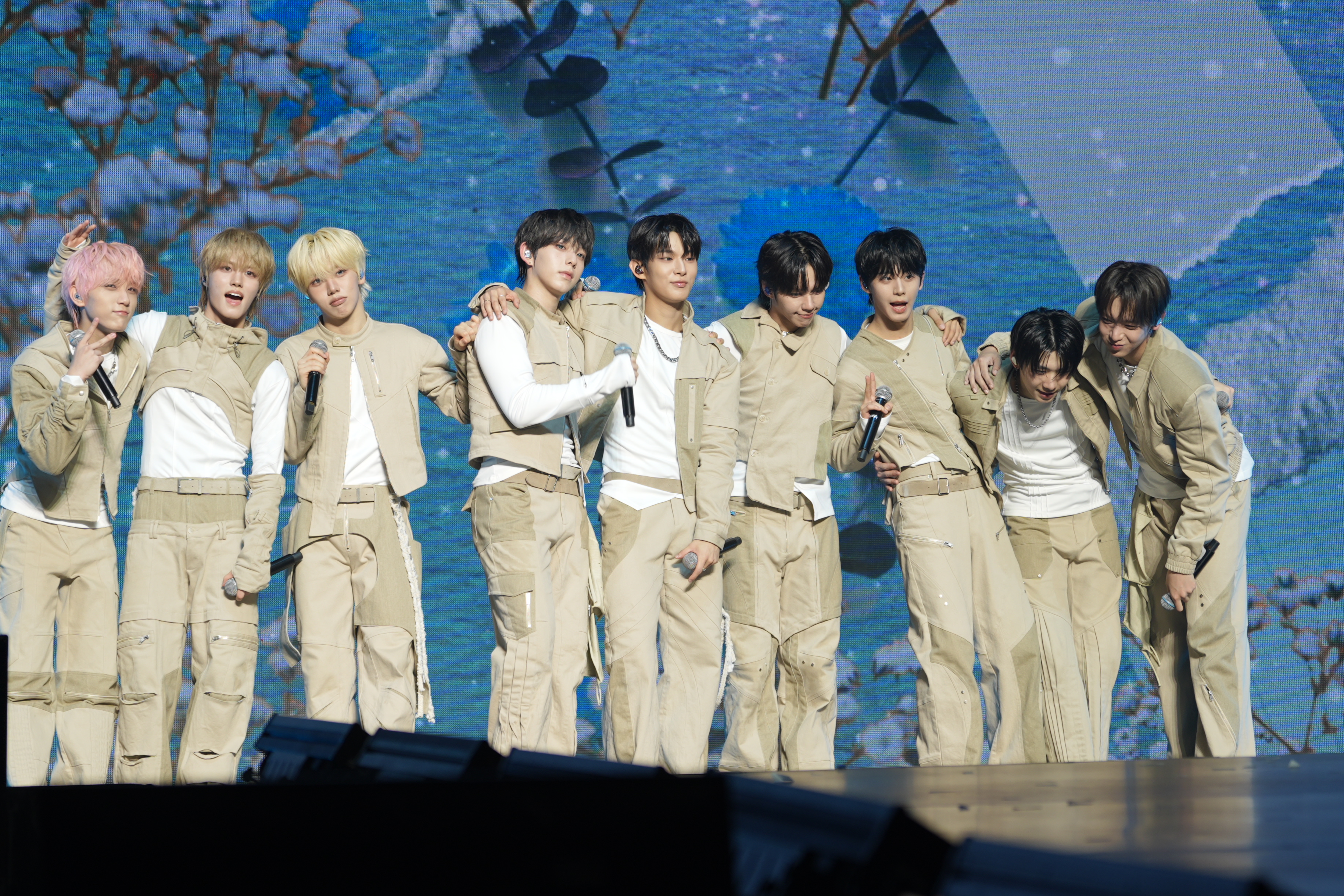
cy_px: 479
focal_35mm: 155
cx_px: 581
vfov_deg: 8.9
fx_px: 5786
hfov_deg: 13.2
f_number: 2.8
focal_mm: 82
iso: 125
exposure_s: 1/250
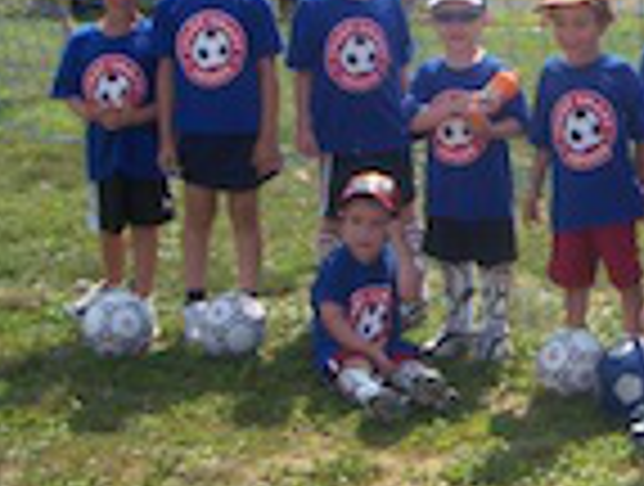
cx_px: 721
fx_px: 2126
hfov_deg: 16.7
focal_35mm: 114
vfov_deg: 12.9
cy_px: 7
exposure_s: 1/400
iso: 64
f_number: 3.9
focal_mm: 6.3
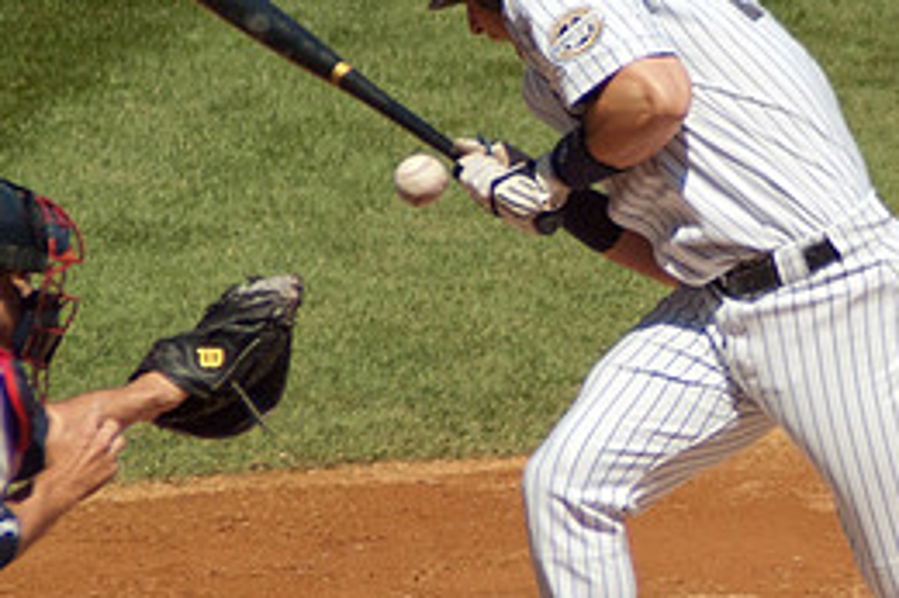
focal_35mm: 1178
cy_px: 375
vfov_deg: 1.2
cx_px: 927
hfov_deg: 1.8
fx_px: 29398
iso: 640
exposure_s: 1/3200
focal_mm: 300
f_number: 7.1
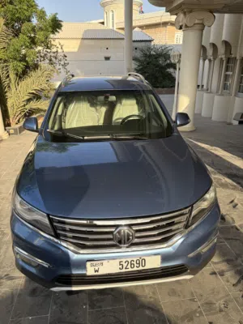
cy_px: 162
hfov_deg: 53.1
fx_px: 243
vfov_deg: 67.3
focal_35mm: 26
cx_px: 122
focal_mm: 5.96
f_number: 1.6
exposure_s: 1/1001
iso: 64
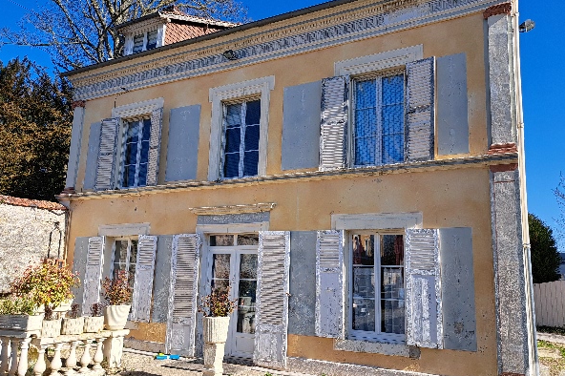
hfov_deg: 67.4
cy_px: 206
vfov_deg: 47.8
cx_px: 293
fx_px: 423
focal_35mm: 27
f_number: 1.8
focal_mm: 5.23
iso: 50
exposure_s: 1/1070
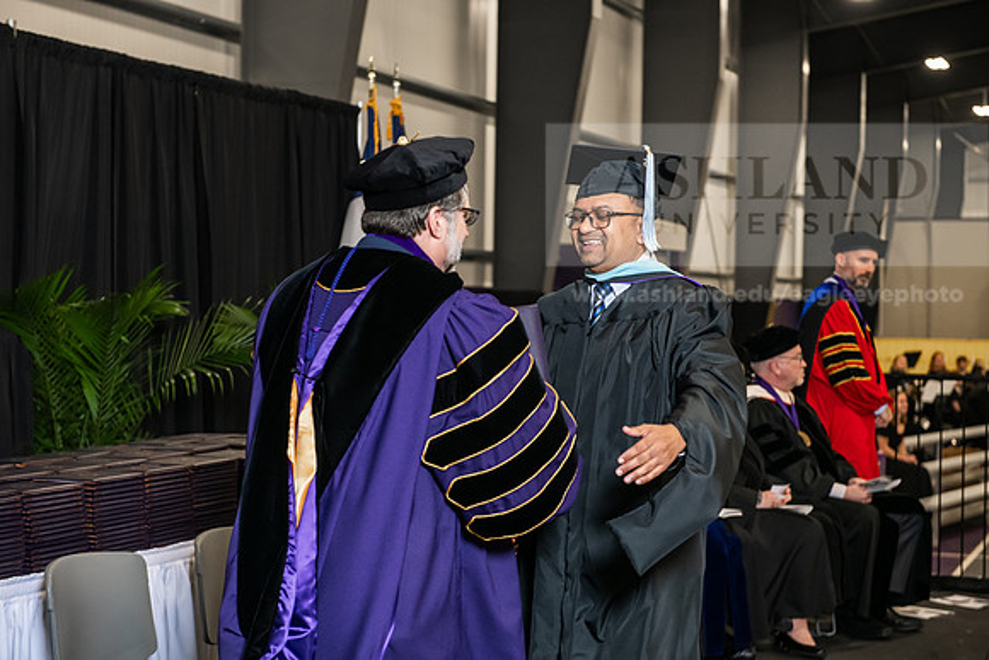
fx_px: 1923
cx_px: 494
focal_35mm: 70
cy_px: 330
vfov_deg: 19.5
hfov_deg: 28.8
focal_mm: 70
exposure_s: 1/200
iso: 2000
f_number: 5
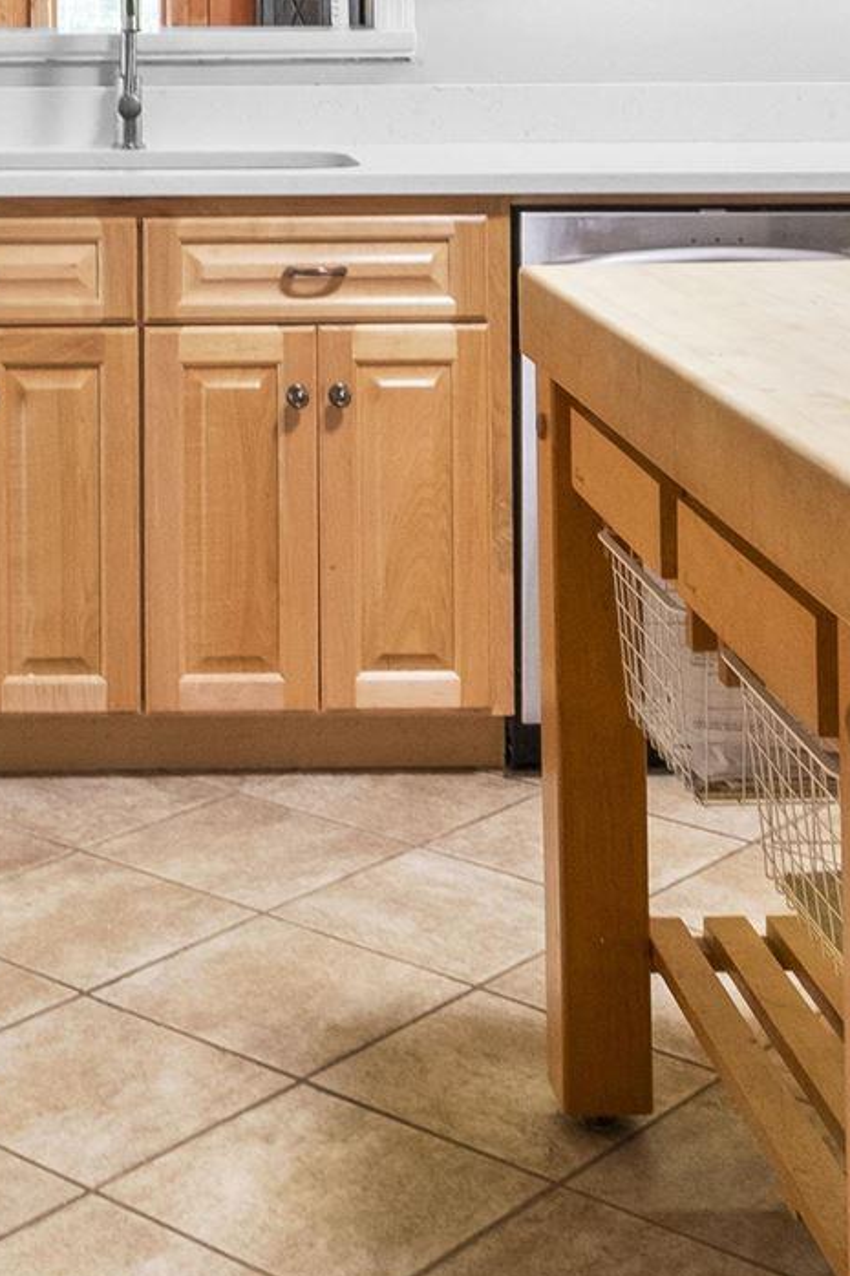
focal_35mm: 66
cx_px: 122
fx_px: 2338
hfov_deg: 20.3
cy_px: -16
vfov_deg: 28.5
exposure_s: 1/2
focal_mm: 10
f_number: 8
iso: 800
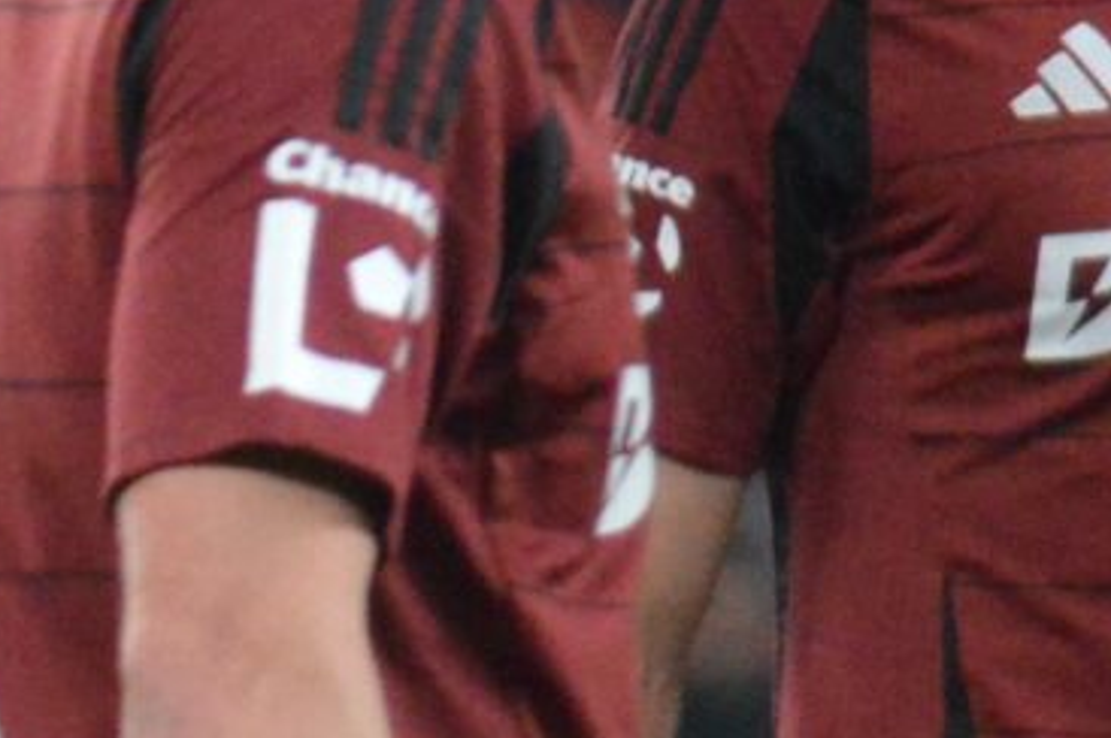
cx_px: -2616
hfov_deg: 1.0
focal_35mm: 2095
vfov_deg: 0.7
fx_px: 64595
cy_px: 1258
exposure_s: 1/640
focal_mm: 200
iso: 3200
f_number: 5
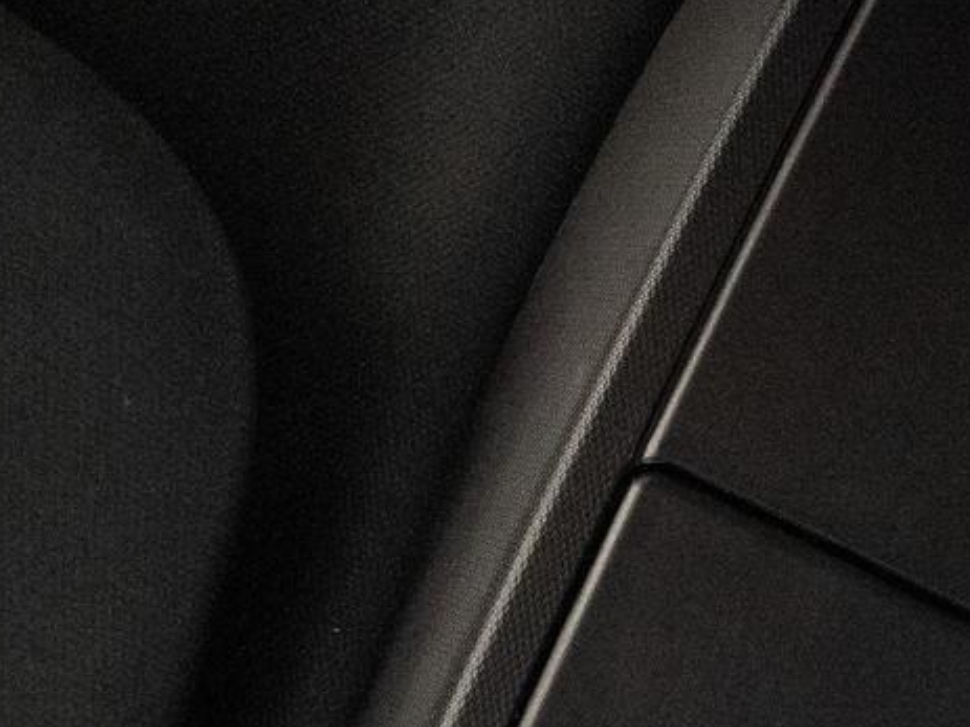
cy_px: 872
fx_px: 2213
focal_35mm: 79
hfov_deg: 21.9
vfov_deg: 17.8
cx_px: 1302
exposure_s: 1/40
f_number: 2.8
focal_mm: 24
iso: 2000
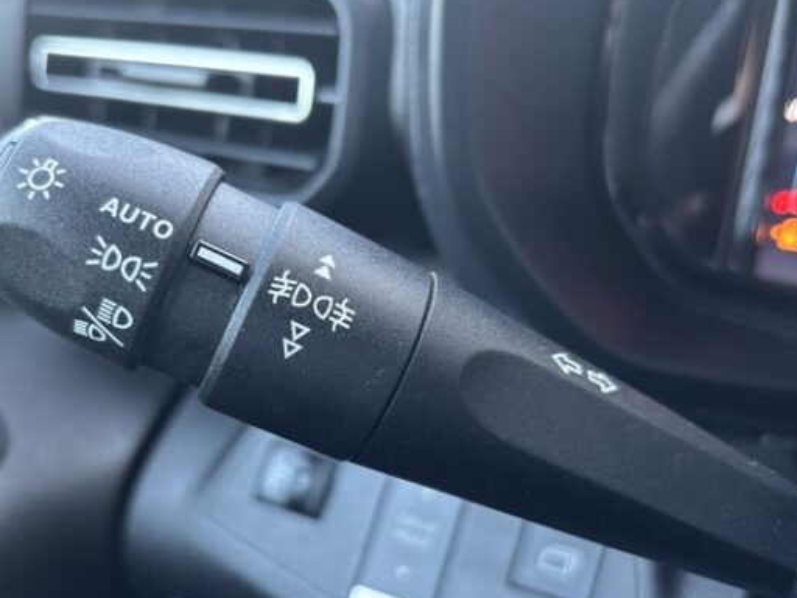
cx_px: 347
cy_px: 366
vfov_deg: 36.6
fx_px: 898
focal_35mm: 39
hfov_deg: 47.7
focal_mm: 5.96
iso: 250
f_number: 1.6
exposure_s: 1/60
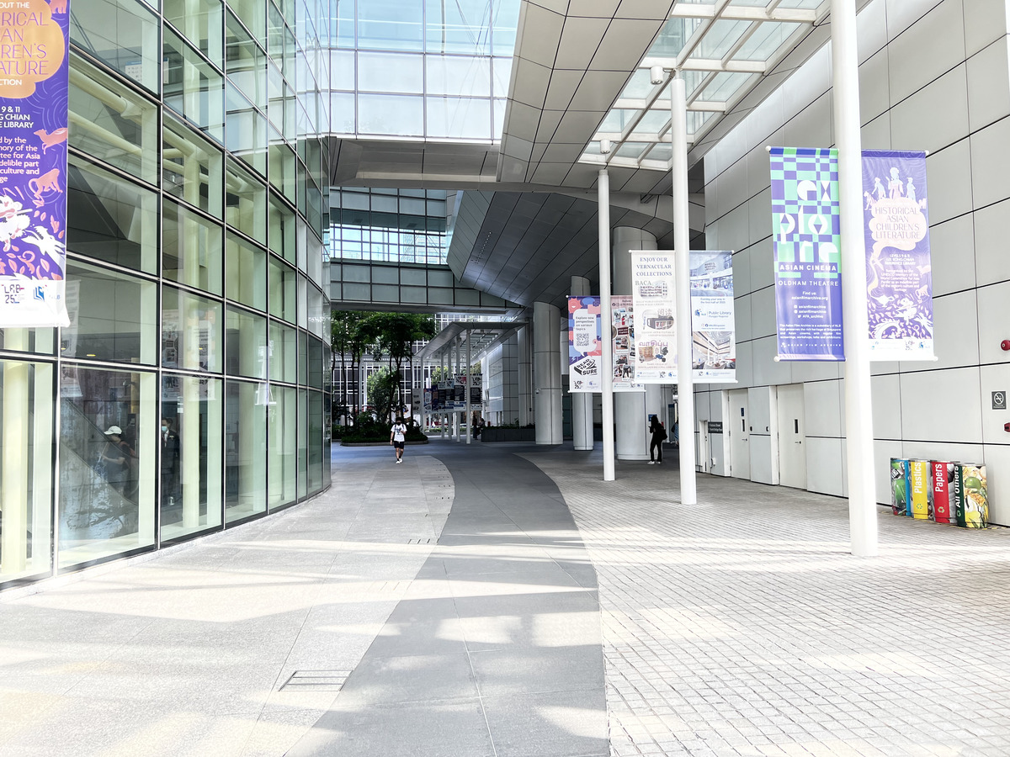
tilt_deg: +3.4
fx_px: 759
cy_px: 378
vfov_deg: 53.1
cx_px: 505
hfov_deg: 67.3
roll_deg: +1.2
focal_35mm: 26
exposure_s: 1/174
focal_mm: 5.7
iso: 50
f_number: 1.5
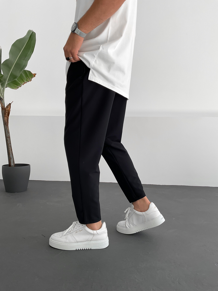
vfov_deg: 61.7
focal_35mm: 29
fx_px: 244
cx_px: 109
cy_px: 146
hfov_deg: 48.2
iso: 16
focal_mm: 3
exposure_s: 1/250
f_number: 1.8
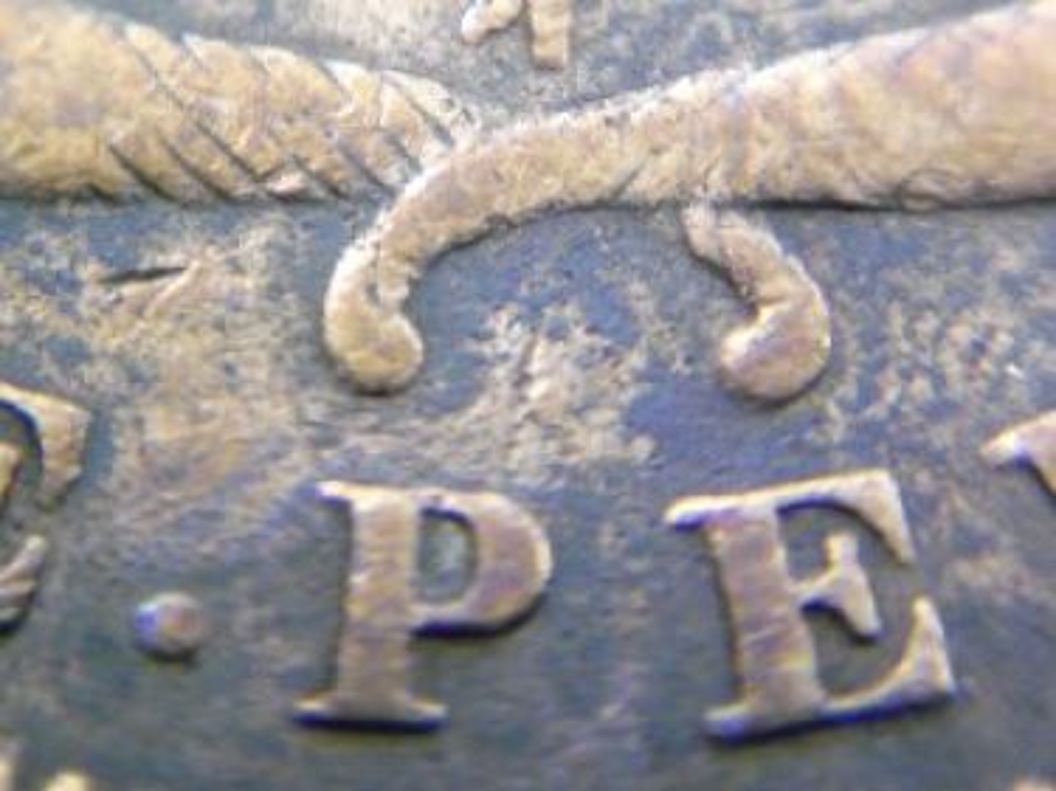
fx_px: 5337
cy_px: 396
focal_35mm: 175
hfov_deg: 11.3
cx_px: 528
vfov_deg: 8.5
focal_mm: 31.3
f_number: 4.8
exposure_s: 1/50
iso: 400
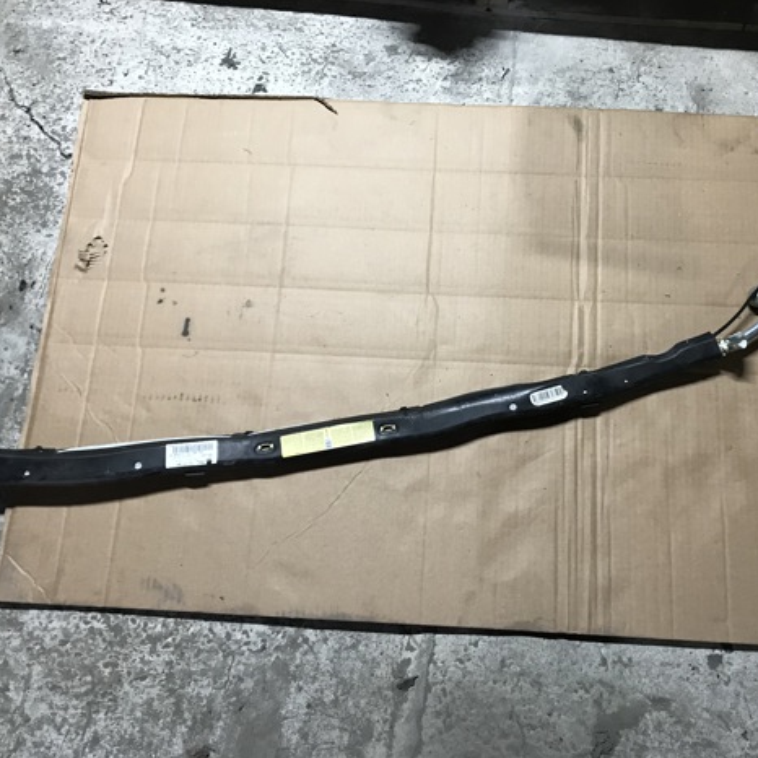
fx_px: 842
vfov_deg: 48.4
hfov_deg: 48.2
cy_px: 375
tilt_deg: -66.2
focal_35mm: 34
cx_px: 442
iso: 64
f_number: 1.8
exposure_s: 1/17
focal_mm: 3.99
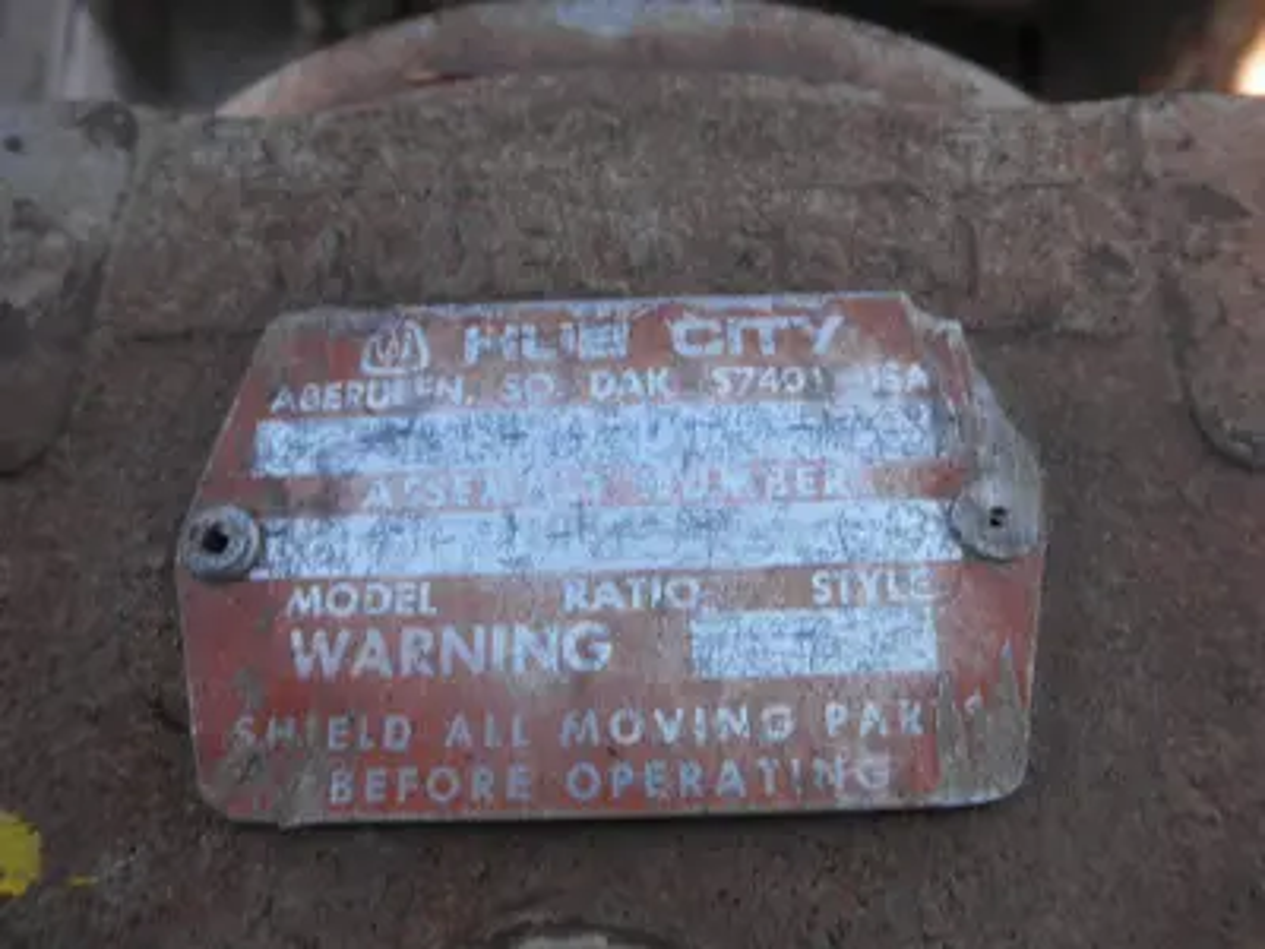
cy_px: 474
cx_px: 632
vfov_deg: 49.7
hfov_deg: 63.4
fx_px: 1023
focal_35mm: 28
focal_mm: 5
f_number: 3
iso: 64
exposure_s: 1/100
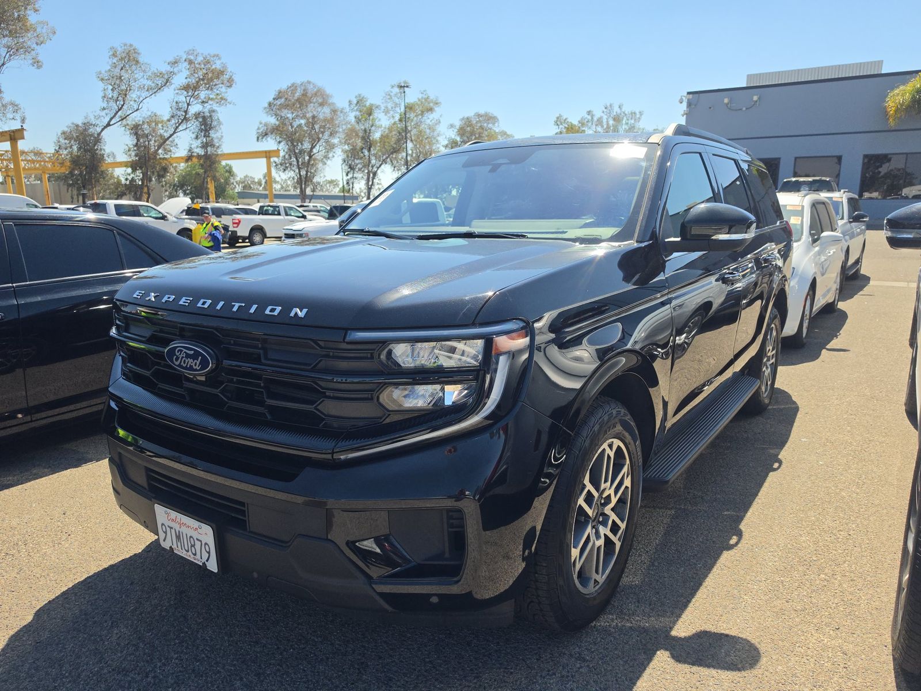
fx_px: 612
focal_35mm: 23
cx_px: 460
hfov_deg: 73.9
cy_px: 346
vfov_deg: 58.9
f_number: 1.4
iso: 65
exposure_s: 1/4765
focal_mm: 6.5
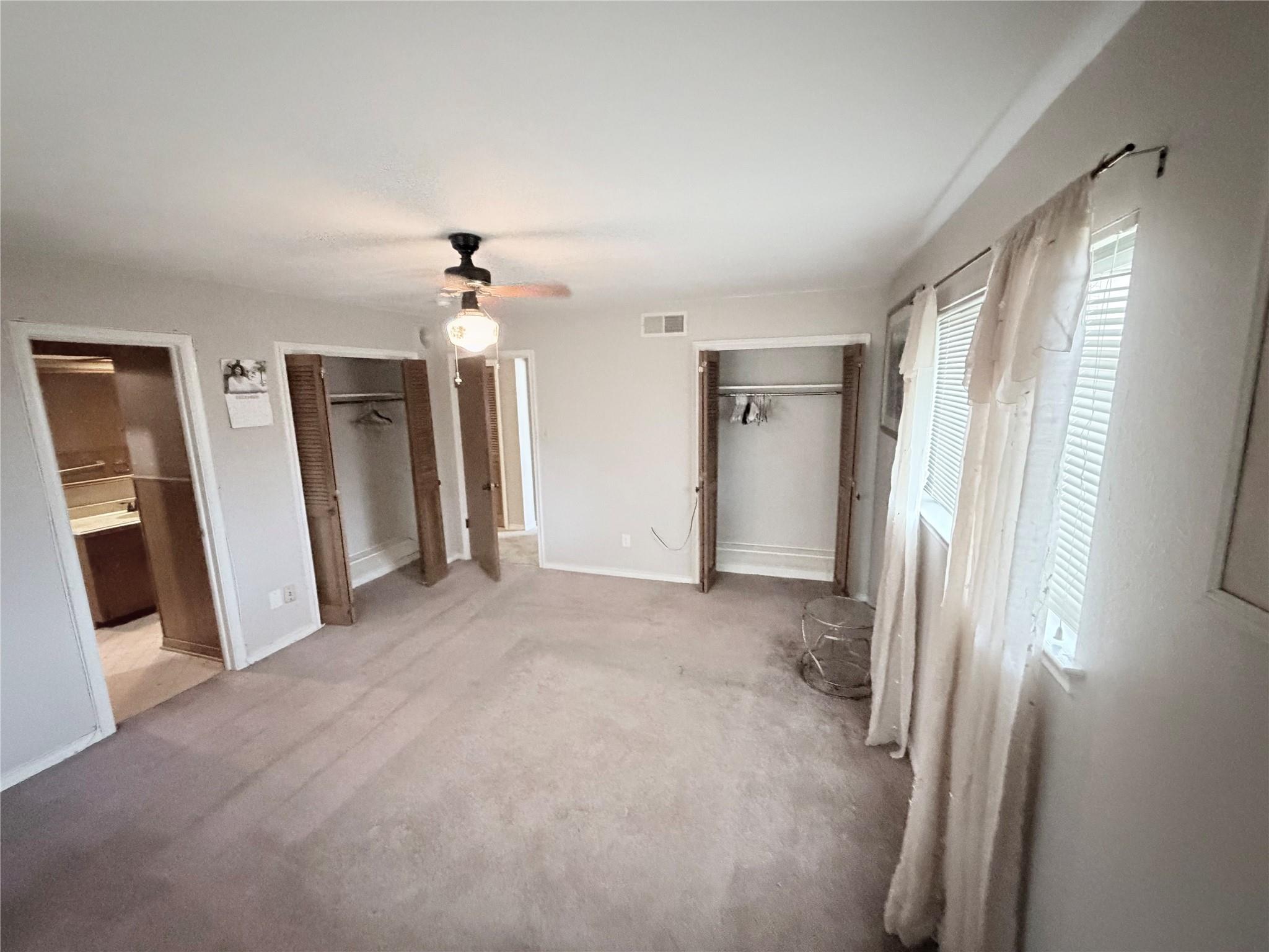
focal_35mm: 14
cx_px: 634
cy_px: 476
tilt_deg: -10.3
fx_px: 513
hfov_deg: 102.1
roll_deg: +1.3
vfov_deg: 85.7
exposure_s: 1/40
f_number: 2.2
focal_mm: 2.22
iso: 1000
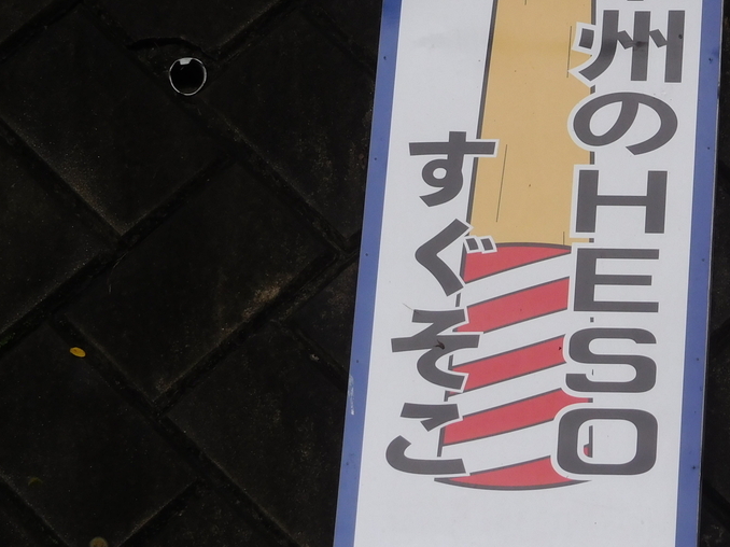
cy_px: 247
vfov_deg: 8.4
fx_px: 3731
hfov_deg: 11.1
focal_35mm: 177
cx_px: 561
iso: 125
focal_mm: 17.8
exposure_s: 1/500
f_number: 4.8
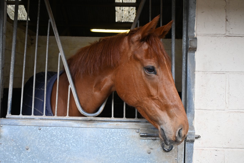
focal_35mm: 37
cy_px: 82
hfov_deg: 52.2
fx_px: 249
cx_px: 122
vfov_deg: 36.2
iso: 720
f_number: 4.2
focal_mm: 24.5
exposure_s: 1/500
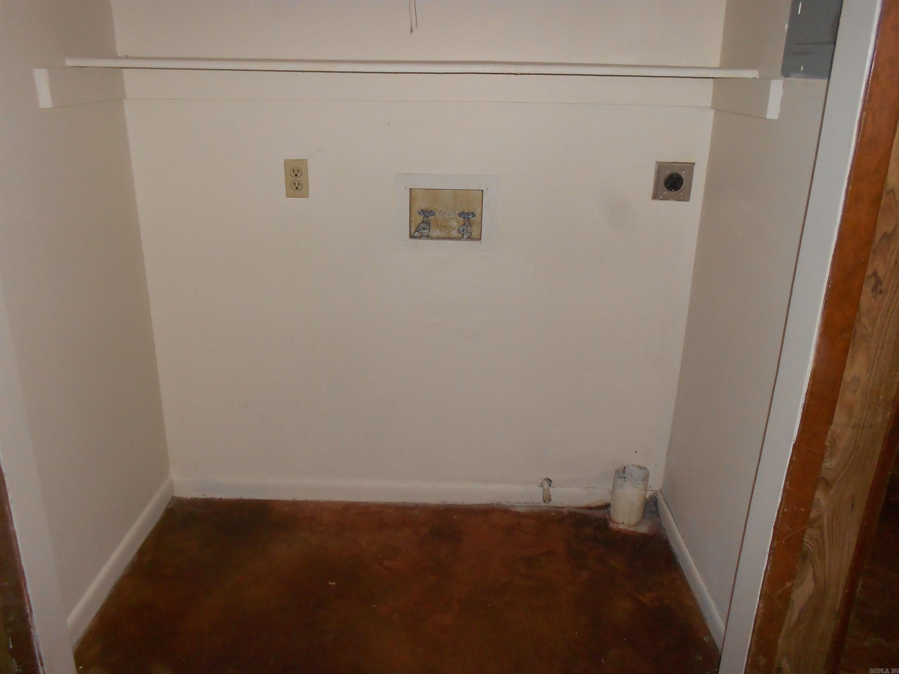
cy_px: 337
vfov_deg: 48.2
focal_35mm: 29
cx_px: 450
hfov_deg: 61.7
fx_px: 753
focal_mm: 5.1
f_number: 3.4
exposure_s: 1/25
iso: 200
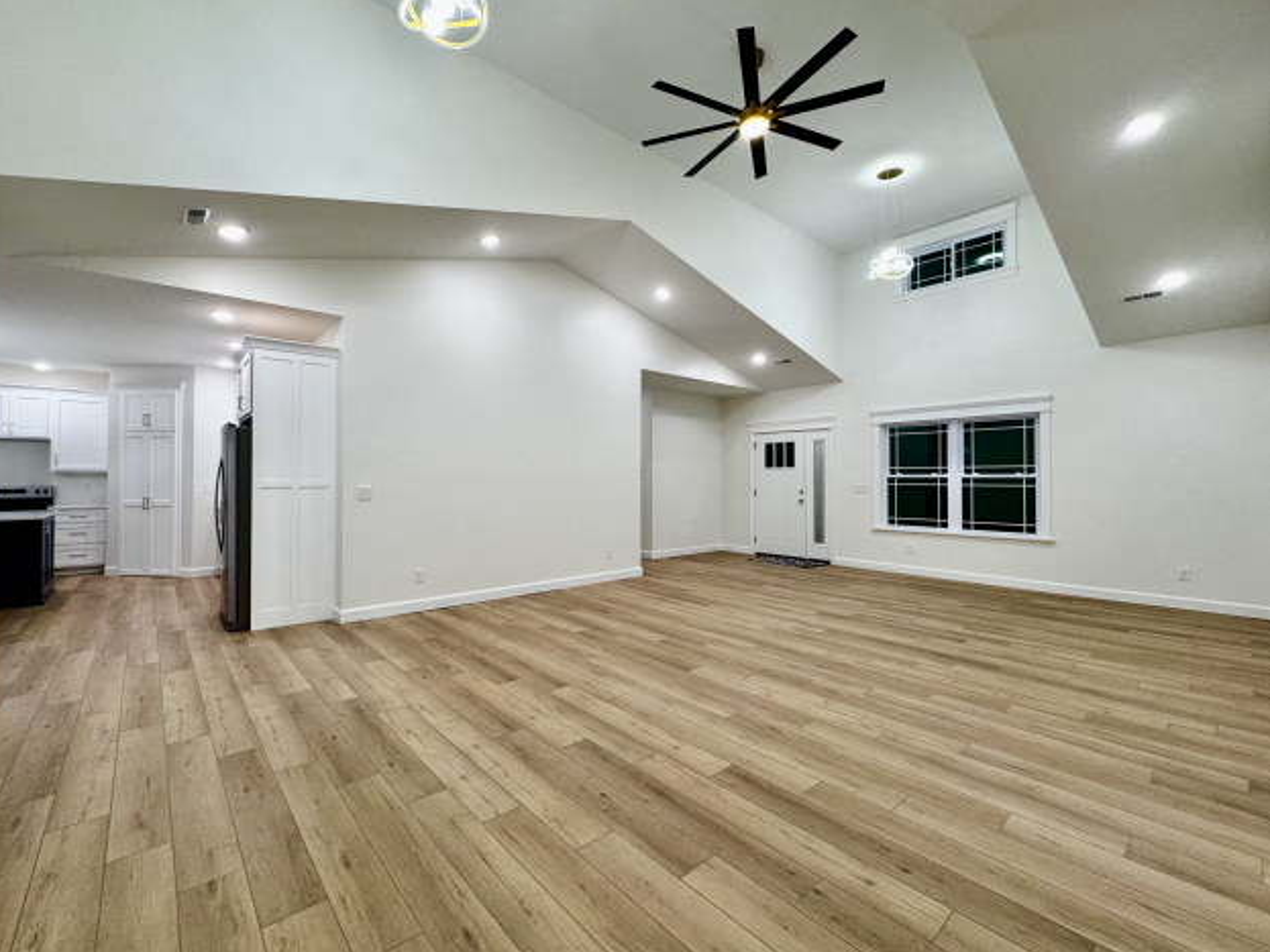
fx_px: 550
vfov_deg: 81.7
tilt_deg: +0.1
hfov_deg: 98.0
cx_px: 594
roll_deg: -0.4
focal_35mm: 15
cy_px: 471
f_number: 2.2
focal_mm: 2.22
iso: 160
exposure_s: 1/120
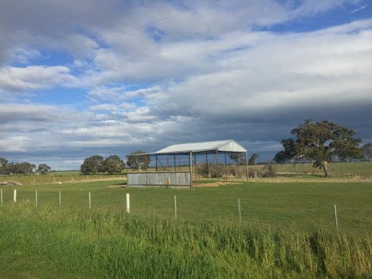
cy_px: 140
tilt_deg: +5.1
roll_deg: +2.3
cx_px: 186
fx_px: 312
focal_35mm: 29
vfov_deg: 48.2
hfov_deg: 61.7
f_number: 2.2
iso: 32
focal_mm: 4.15
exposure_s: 1/2083
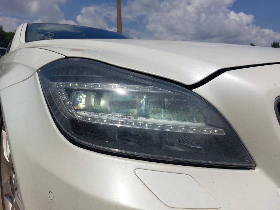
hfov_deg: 71.6
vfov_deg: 56.8
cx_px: 140
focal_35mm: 24
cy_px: 105
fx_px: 194
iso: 25
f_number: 1.8
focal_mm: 5.23
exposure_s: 1/4412
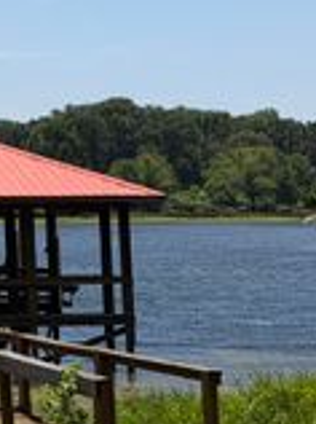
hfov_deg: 9.1
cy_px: 15
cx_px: -340
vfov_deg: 12.9
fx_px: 1855
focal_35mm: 152
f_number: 1.78
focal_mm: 6.76
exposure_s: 1/7874
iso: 64
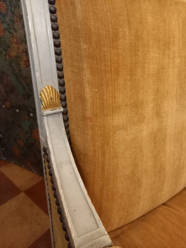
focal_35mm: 25
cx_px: 93
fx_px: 179
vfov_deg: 69.4
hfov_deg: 54.9
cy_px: 124
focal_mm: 4.65
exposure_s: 1/20
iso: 1000
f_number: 1.8
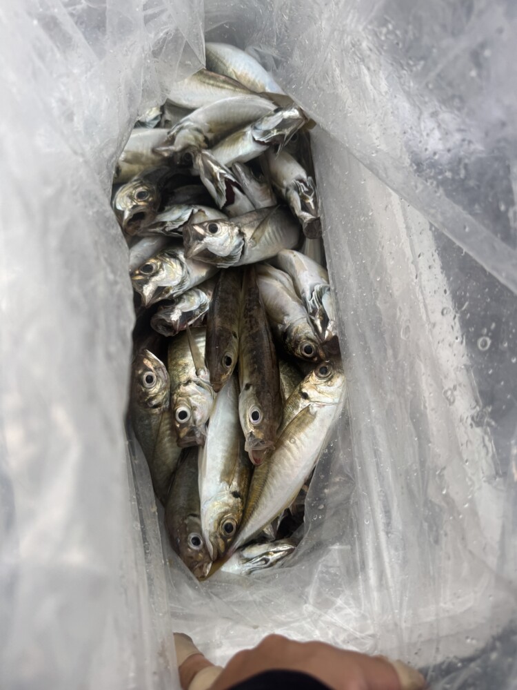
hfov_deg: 56.8
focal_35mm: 24
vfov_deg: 71.6
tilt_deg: -70.3
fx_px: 478
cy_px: 345
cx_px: 258
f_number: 1.78
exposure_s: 1/121
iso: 64
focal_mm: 6.76
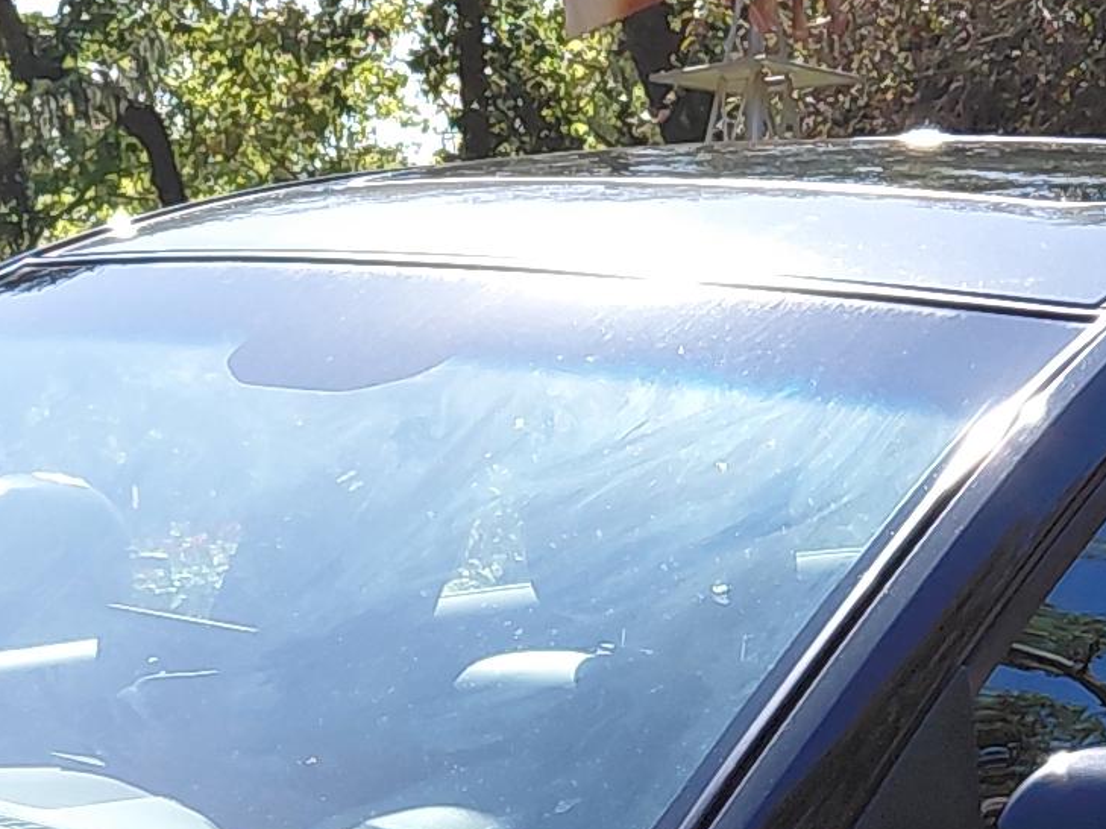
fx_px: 4471
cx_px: 275
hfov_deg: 14.0
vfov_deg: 10.0
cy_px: 1523
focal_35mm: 140
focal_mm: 4.69
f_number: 1.8
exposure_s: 1/894
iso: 50
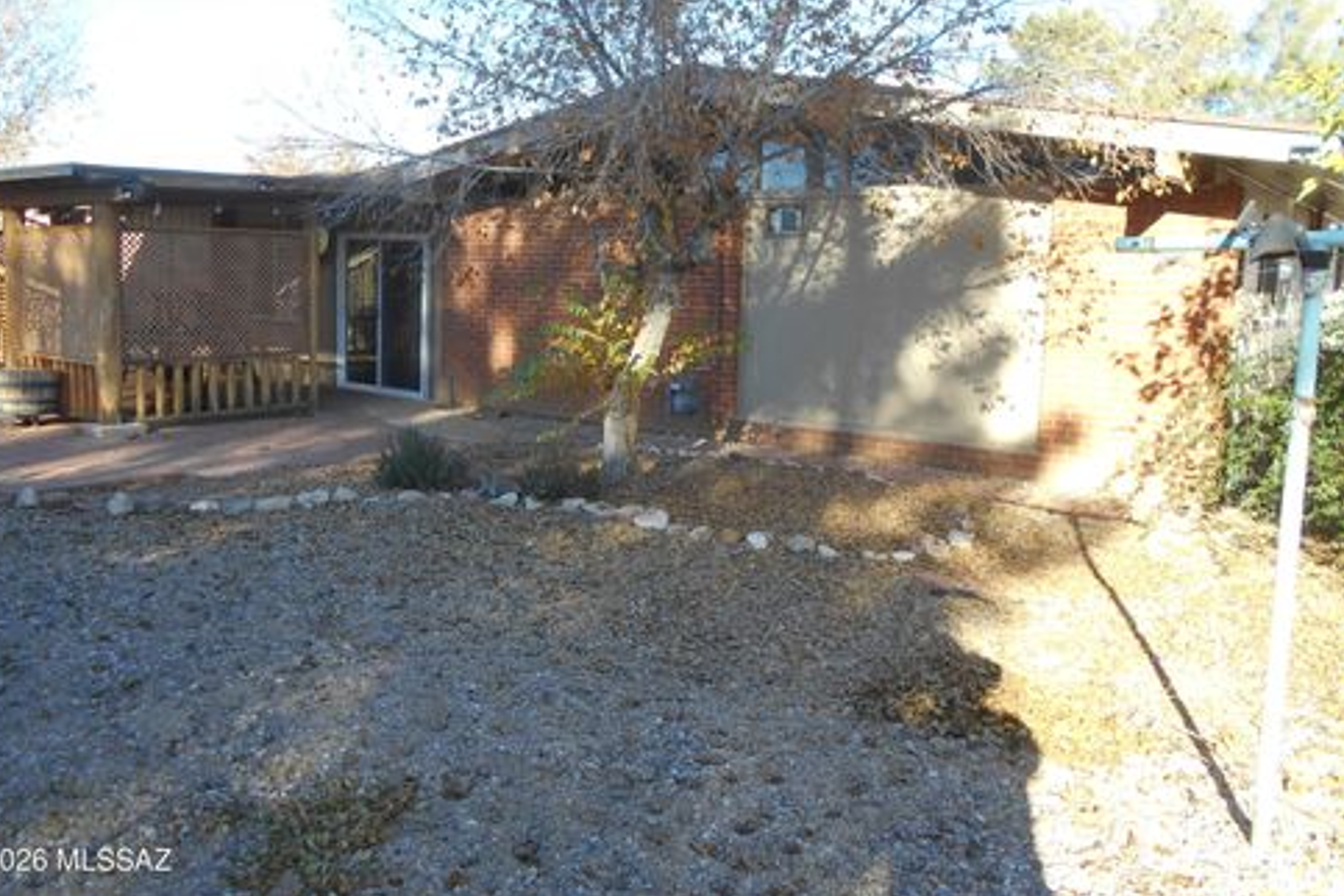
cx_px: 654
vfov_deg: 46.3
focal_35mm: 28
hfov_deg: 65.5
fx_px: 1045
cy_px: 385
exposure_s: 1/200
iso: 80
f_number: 3.2
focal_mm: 4.6
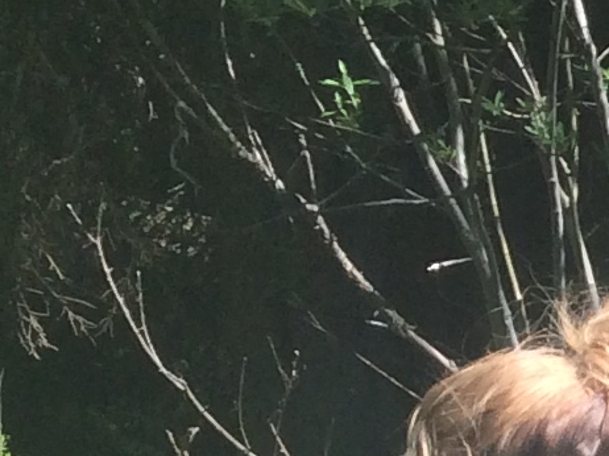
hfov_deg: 8.2
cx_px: 1807
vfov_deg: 6.8
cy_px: 1112
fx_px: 3605
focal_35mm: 205
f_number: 2.2
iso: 32
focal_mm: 4.15
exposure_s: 1/507
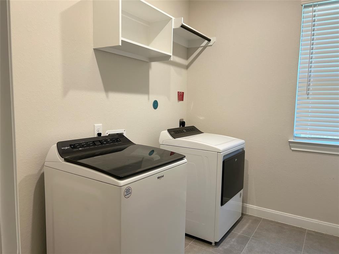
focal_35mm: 26
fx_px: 255
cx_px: 170
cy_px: 127
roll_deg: -1.0
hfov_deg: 67.3
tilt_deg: -5.3
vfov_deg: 53.1
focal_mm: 5.7
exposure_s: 1/120
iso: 125
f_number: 1.5
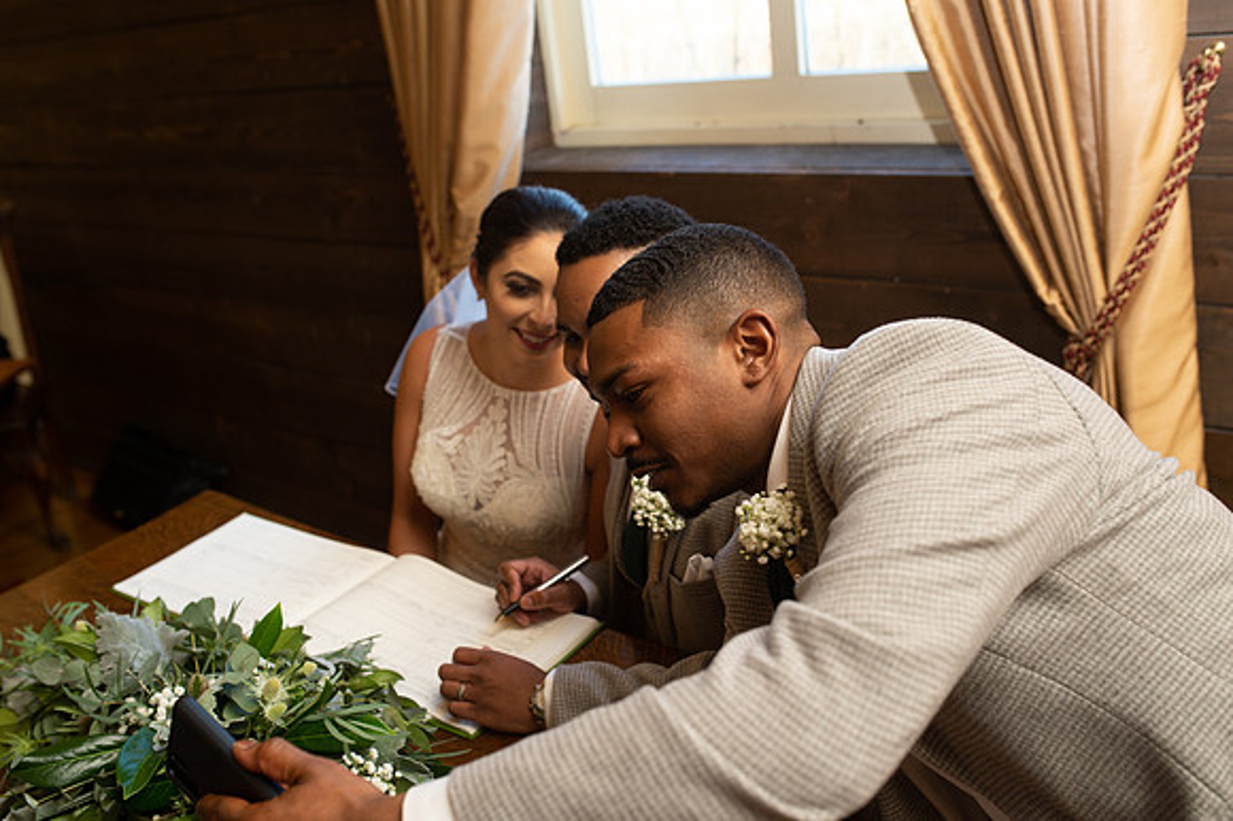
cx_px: 616
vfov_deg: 37.8
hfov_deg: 54.5
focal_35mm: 35
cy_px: 410
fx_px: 1198
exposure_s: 1/80
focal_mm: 35
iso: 250
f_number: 4
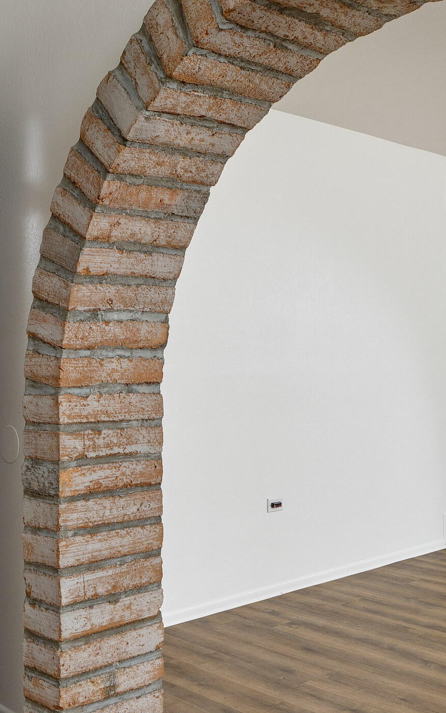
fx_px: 836
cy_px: 365
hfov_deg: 29.8
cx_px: 179
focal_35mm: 43
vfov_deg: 46.2
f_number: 7.1
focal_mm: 21
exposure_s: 1/160
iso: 200
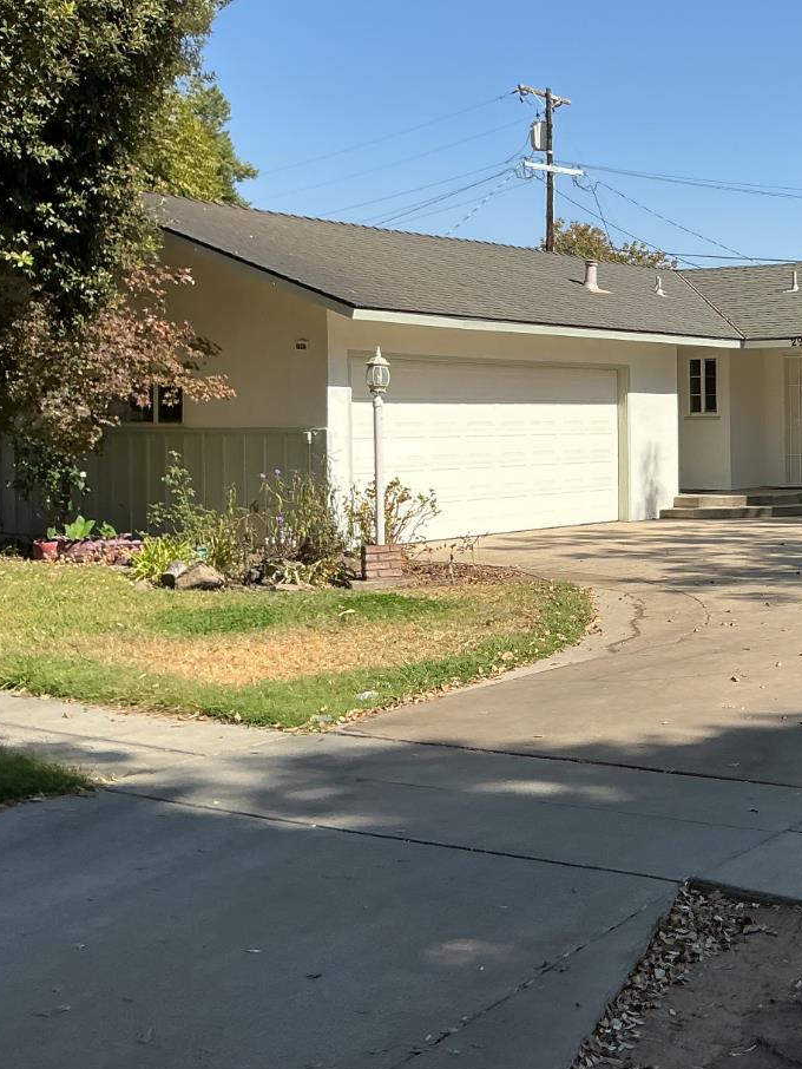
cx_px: 852
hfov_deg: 28.0
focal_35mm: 48
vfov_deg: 39.5
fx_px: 1482
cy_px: 437
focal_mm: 3
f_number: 1.8
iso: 25
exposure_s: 1/1534
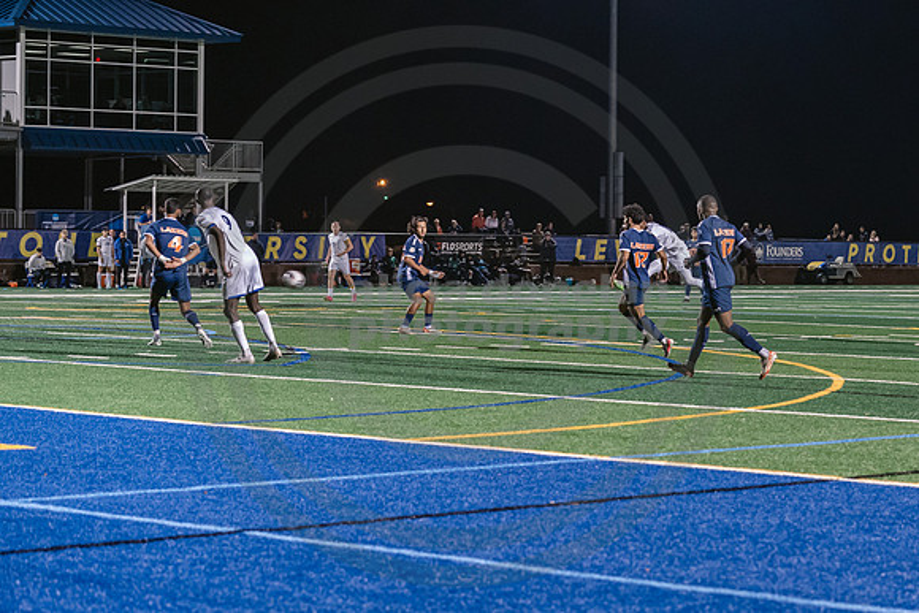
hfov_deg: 17.6
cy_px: 345
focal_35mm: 116
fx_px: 2949
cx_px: 708
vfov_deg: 11.9
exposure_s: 1/320
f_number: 3.5
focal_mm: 75
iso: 3200
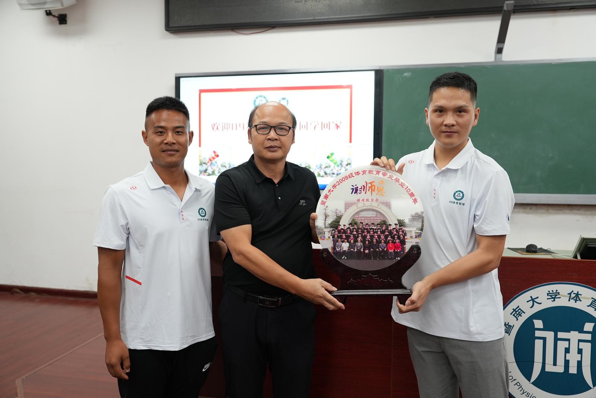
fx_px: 497
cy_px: 199
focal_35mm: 30
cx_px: 298
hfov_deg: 61.9
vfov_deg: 43.7
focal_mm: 30
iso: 1600
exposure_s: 1/320
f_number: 2.8
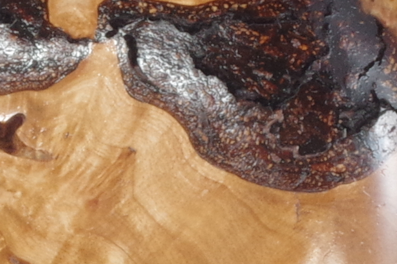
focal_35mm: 400
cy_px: 44
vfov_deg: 3.4
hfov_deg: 5.1
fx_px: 4414
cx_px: 116
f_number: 29
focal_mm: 39
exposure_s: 1/4
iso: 500
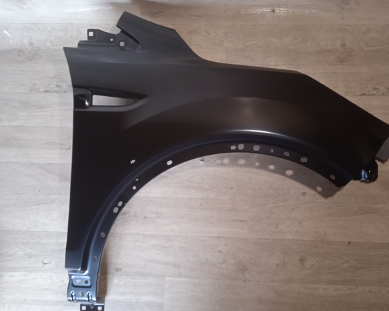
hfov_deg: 58.7
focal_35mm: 30
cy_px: 160
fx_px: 345
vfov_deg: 48.5
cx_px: 208
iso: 435
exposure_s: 1/25
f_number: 2.2
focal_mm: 3.43
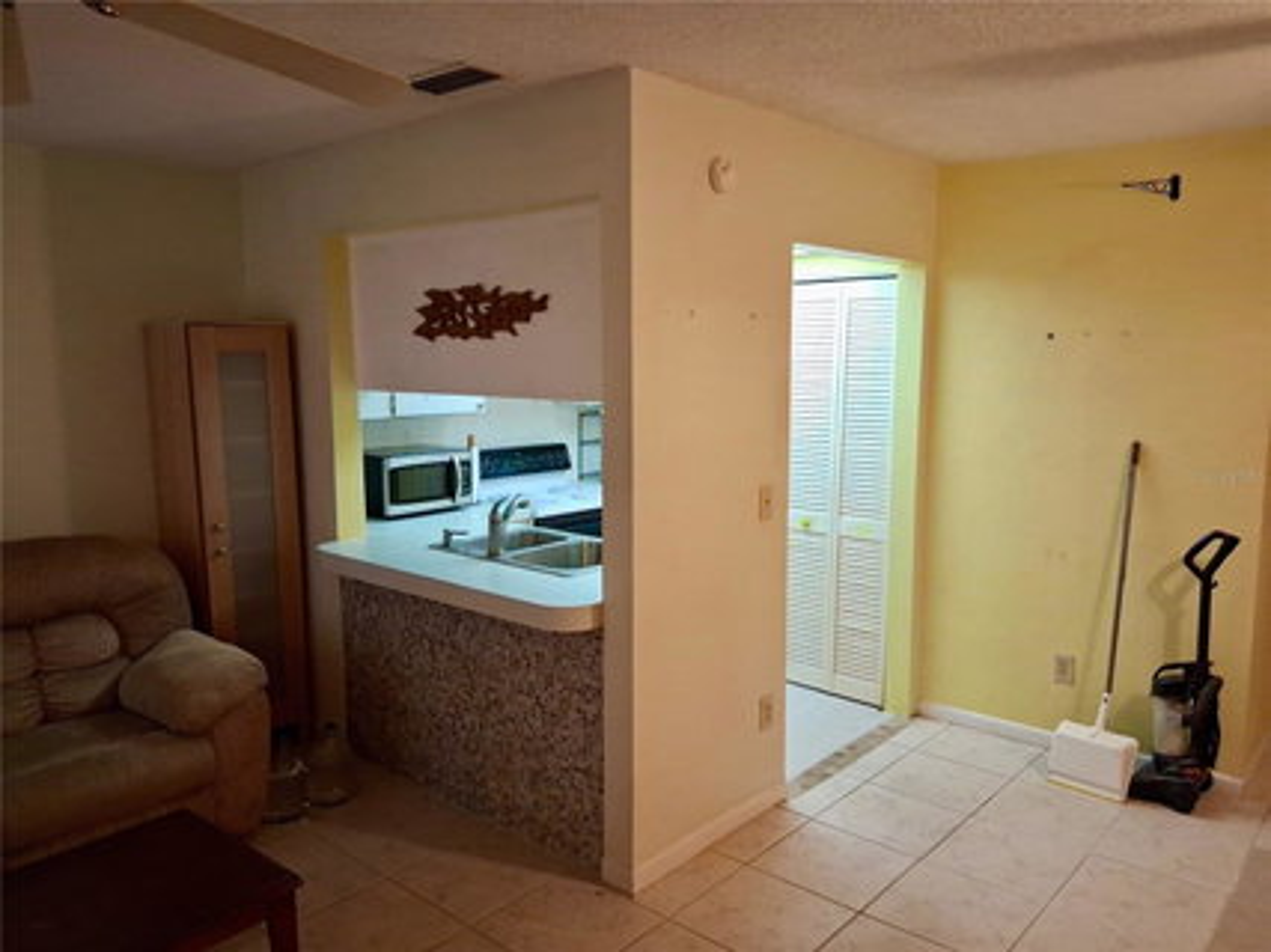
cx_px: 636
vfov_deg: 53.0
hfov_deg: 67.3
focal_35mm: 26
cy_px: 476
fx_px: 954
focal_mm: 3.98
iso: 400
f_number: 1.8
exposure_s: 1/60
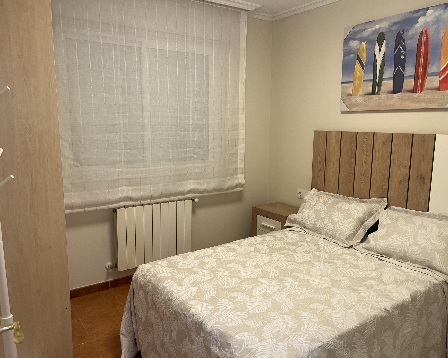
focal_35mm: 28
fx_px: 371
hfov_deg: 62.2
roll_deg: -0.6
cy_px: 182
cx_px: 230
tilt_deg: -10.3
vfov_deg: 51.5
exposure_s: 1/100
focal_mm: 5.1
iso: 80
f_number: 1.6
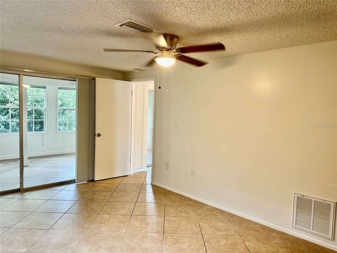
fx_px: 234
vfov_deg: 56.8
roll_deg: -1.2
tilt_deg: -3.1
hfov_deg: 71.6
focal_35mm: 24
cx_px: 168
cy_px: 126
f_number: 1.78
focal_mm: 6.86
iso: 200
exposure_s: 1/60
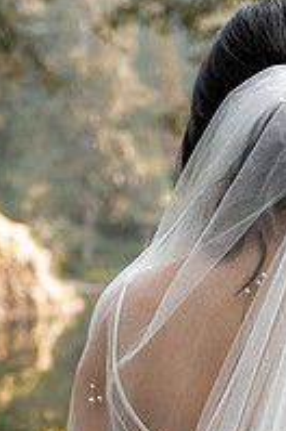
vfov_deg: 25.1
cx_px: 236
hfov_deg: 17.5
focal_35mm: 77
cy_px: 429
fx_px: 921
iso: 320
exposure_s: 1/800
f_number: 2.8
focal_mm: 34
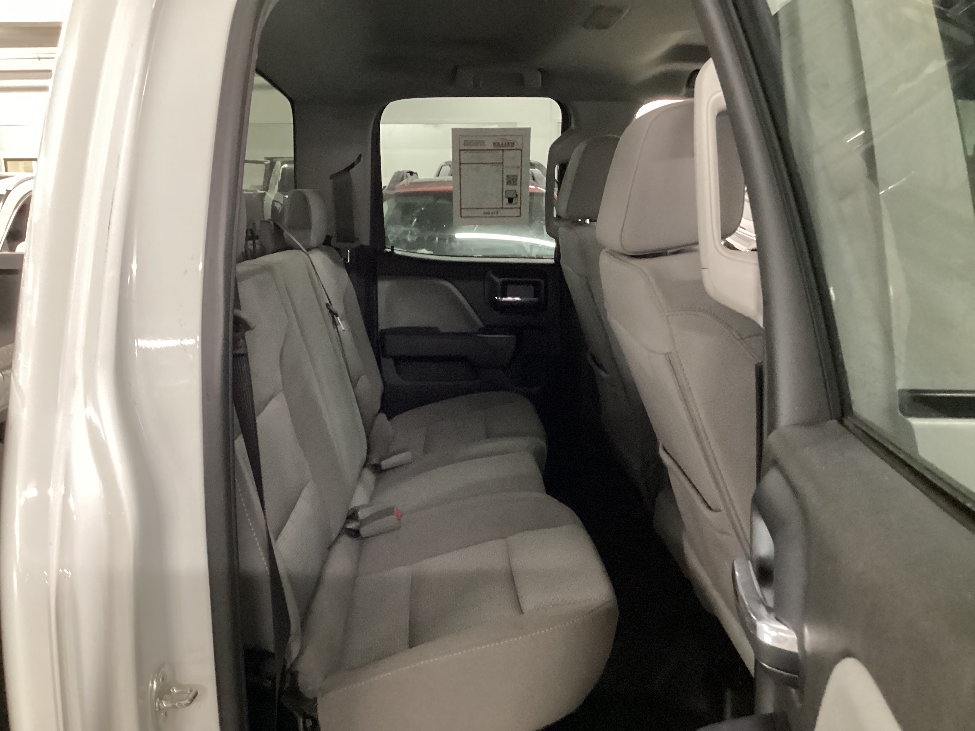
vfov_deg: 45.4
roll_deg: +0.0
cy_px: 366
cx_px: 488
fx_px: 873
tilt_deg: -15.3
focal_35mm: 31
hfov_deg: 58.4
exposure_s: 1/24
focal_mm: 3.3
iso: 640
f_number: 2.4
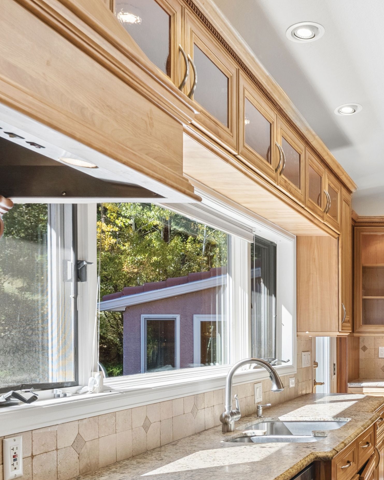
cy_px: 334
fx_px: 611
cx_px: 462
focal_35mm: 43
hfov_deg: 29.8
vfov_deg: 42.1
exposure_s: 1/125
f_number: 9
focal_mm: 20
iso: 500
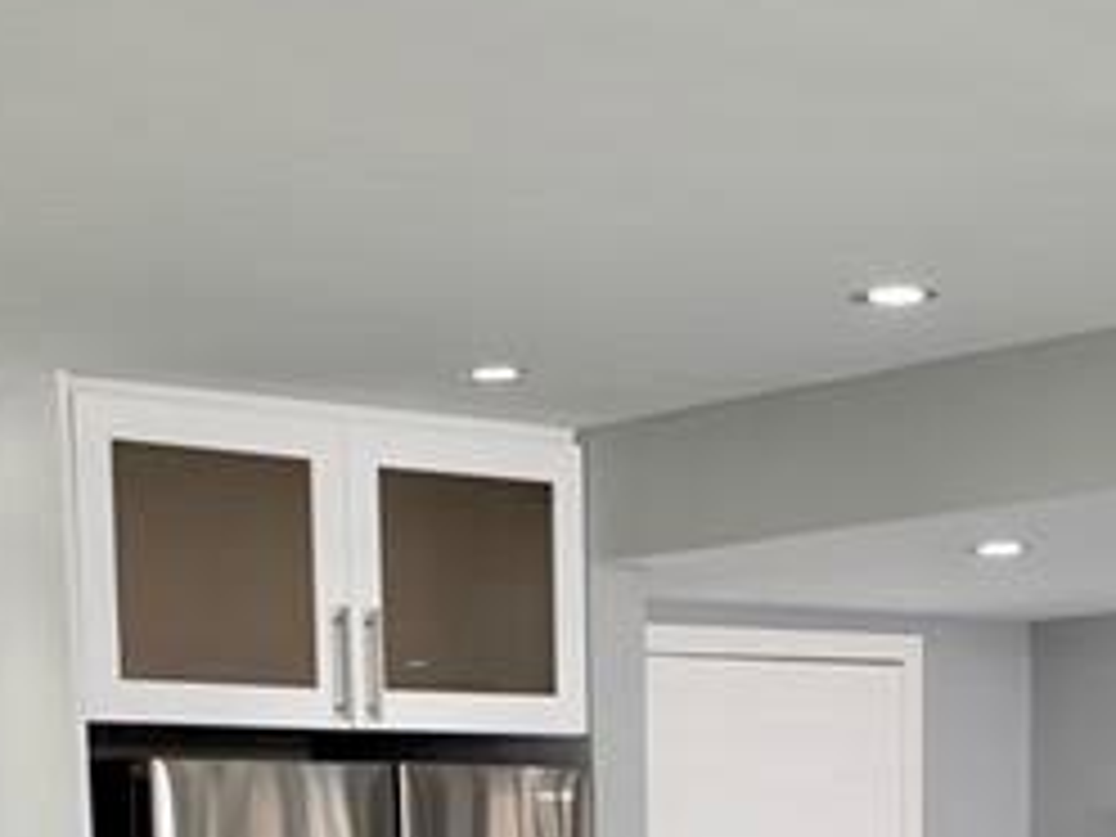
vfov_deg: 16.2
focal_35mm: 84
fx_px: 2708
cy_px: 1215
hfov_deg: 23.3
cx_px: 616
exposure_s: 1/60
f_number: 2.4
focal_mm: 4.3
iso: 80
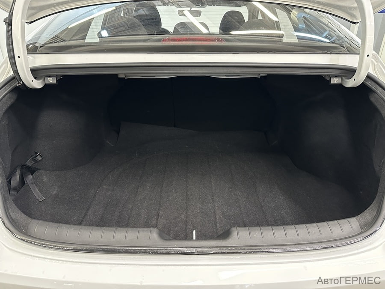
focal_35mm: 24
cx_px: 192
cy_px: 144
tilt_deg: -25.9
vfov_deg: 56.8
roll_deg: +0.2
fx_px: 267
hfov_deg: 71.6
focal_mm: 6.86
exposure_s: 1/50
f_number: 1.78
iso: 640
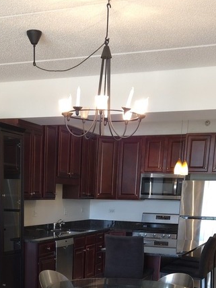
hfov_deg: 25.0
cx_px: 59
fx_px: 483
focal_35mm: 58
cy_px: 311
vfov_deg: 30.1
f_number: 1.8
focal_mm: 5.4
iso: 160
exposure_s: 1/60
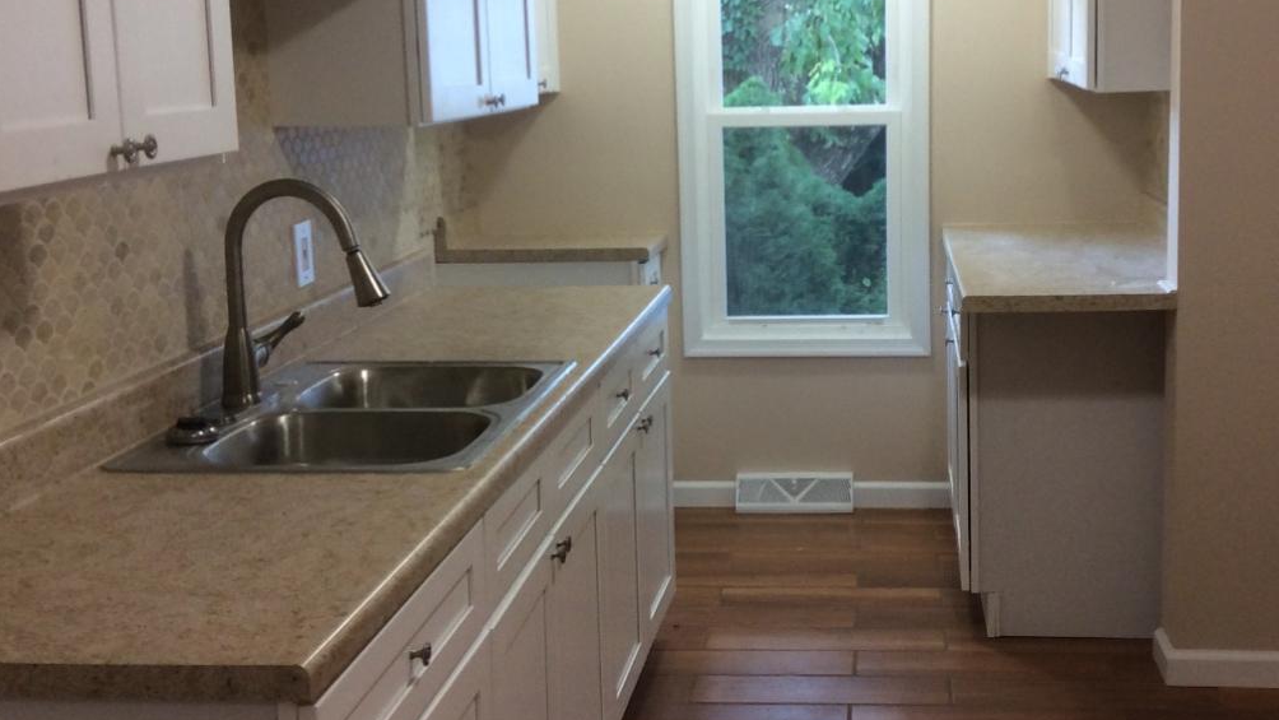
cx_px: 769
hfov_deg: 41.1
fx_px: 1696
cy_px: 280
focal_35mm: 50
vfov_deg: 23.9
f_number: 2.4
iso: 50
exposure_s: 1/24
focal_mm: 3.3
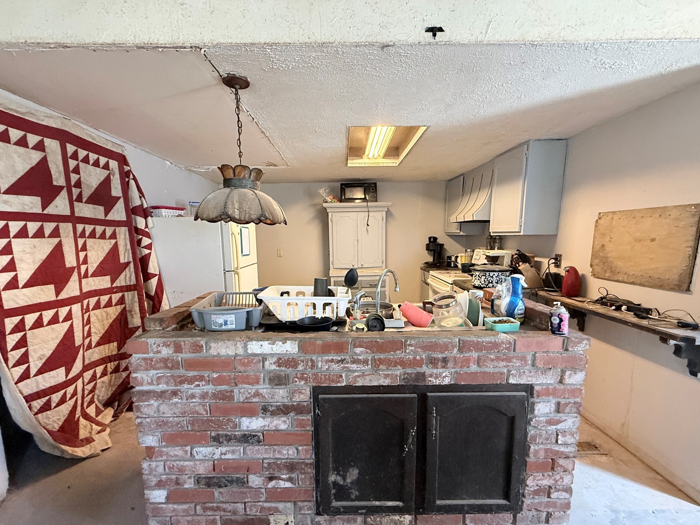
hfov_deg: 98.2
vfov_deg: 81.7
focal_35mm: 15
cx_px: 348
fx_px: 303
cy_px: 279
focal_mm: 2.22
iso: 500
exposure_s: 1/60
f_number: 2.2
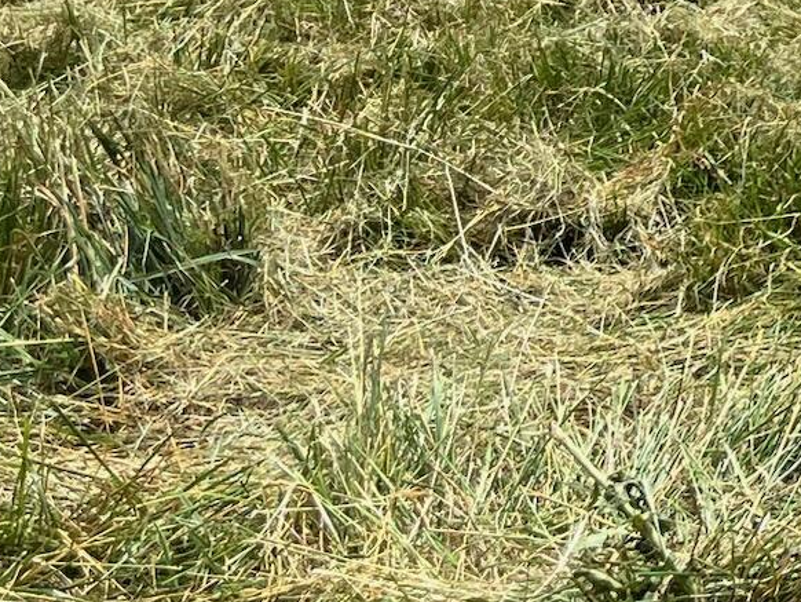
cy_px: -405
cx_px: 1471
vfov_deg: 10.5
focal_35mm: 134
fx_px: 3102
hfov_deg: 13.2
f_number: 1.6
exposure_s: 1/2513
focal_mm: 5.1
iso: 50
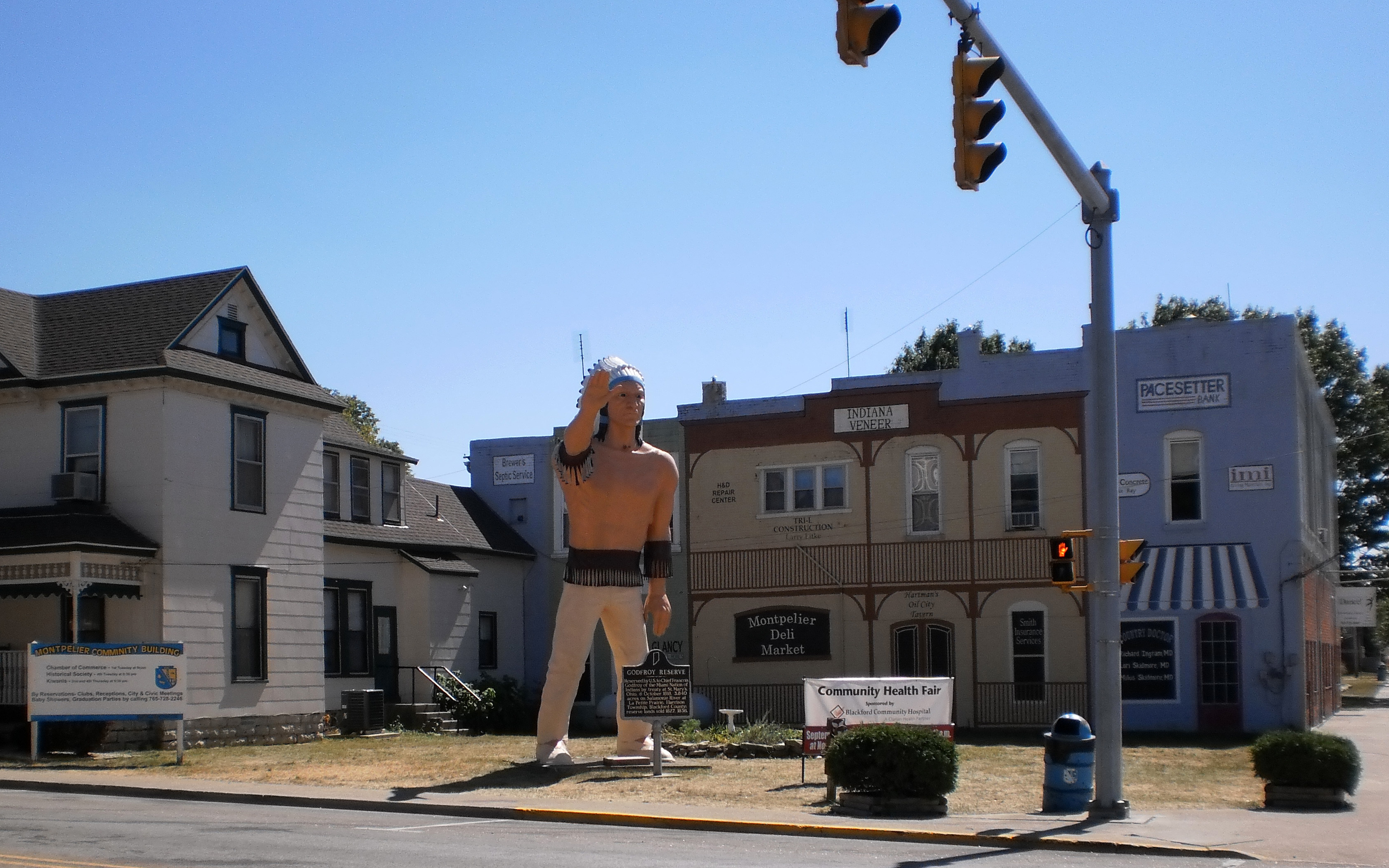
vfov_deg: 28.4
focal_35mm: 45
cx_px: 644
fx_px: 1703
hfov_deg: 44.3
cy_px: 598
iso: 100
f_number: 4.6
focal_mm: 6.3
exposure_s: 1/1000
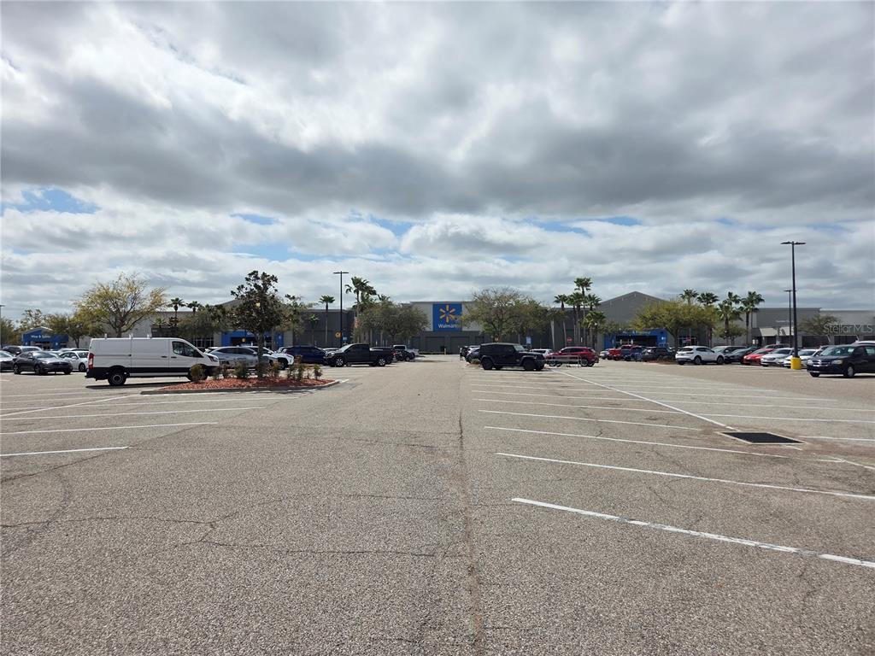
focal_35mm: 23
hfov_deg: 73.9
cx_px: 438
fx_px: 581
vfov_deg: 58.9
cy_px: 328
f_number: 1.8
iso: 64
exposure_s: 1/7891
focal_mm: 5.4
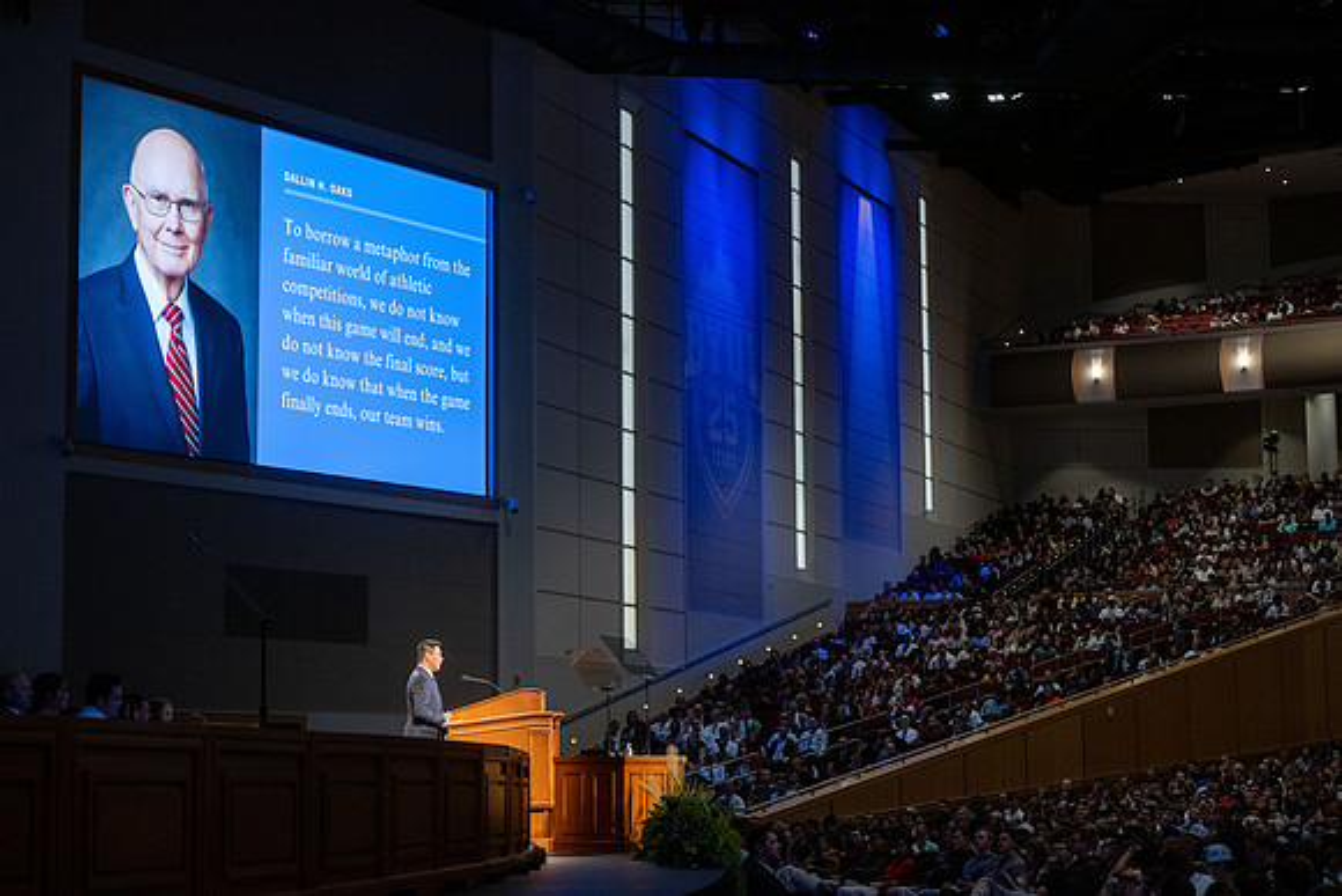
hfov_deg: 28.8
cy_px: 448
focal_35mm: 70
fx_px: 2610
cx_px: 671
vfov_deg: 19.5
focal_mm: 70
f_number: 4
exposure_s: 1/125
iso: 1250
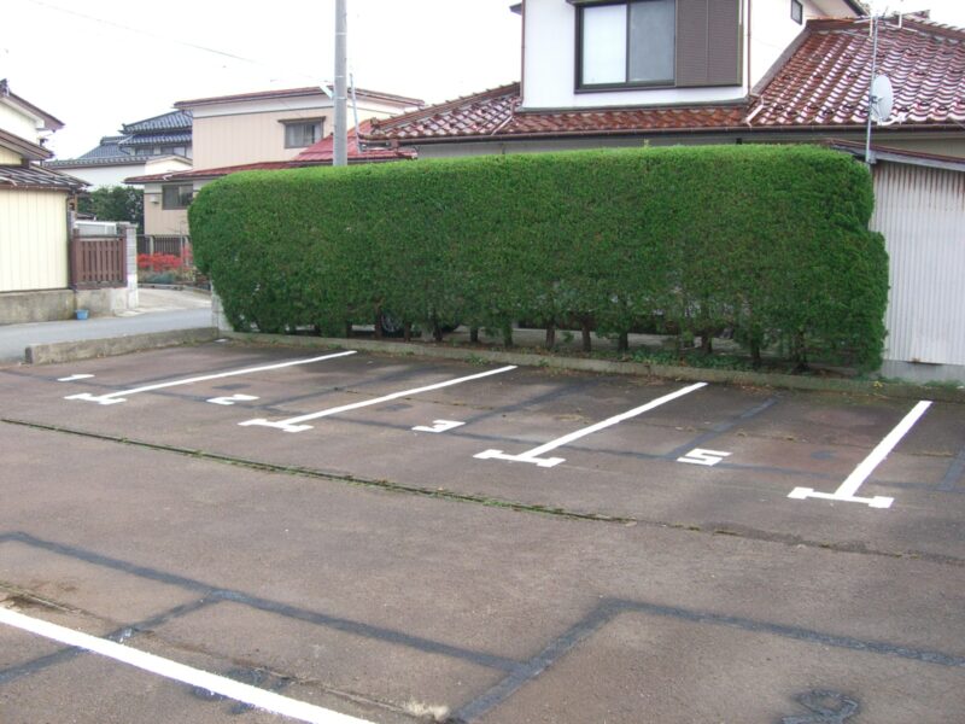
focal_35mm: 38
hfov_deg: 49.0
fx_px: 1059
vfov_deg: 37.7
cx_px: 482
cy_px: 362
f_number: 2.7
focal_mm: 6.2
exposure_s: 1/100
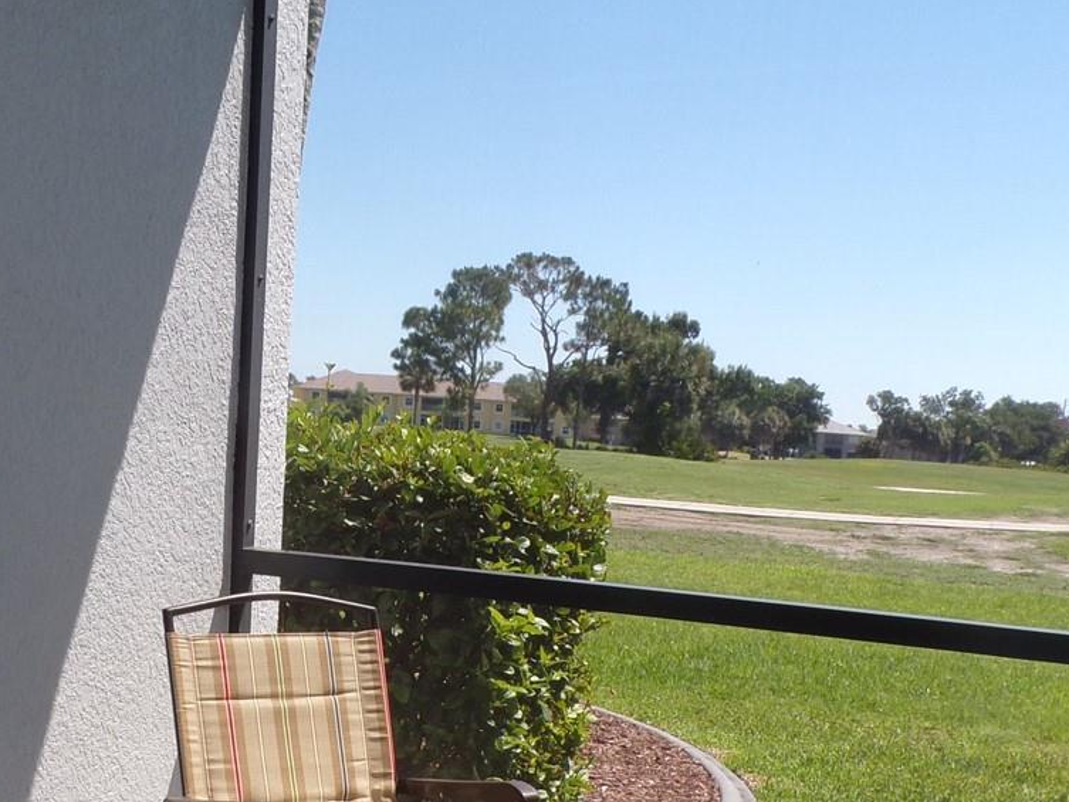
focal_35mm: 51
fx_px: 1575
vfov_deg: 27.7
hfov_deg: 37.2
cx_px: 373
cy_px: 688
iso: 80
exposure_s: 1/160
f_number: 5.8
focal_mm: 4.3
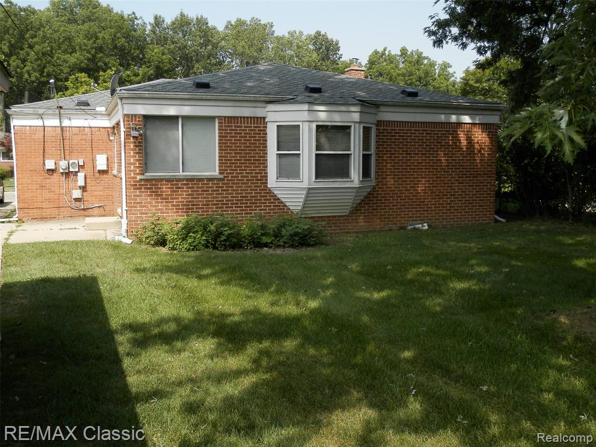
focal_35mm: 34
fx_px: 585
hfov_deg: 54.0
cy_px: 224
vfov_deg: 41.8
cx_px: 298
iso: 80
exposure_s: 1/500
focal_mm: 6.1
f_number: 3.3
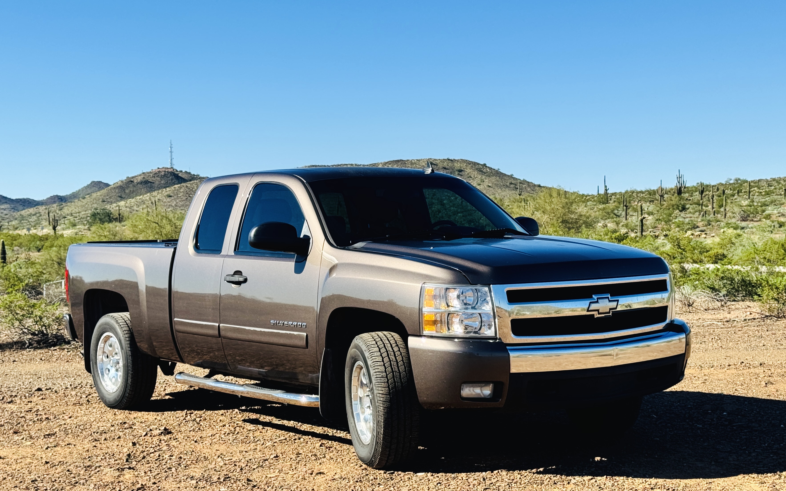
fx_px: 1242
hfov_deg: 35.1
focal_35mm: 58
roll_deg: +0.1
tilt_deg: -1.8
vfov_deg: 22.3
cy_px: 299
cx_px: 359
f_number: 1.78
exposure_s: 1/3817
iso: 64
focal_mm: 6.76
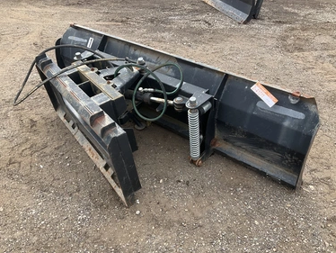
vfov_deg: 45.5
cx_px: 179
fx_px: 301
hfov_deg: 58.3
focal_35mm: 31
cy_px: 134
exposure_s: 1/473
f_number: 1.8
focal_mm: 3
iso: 25
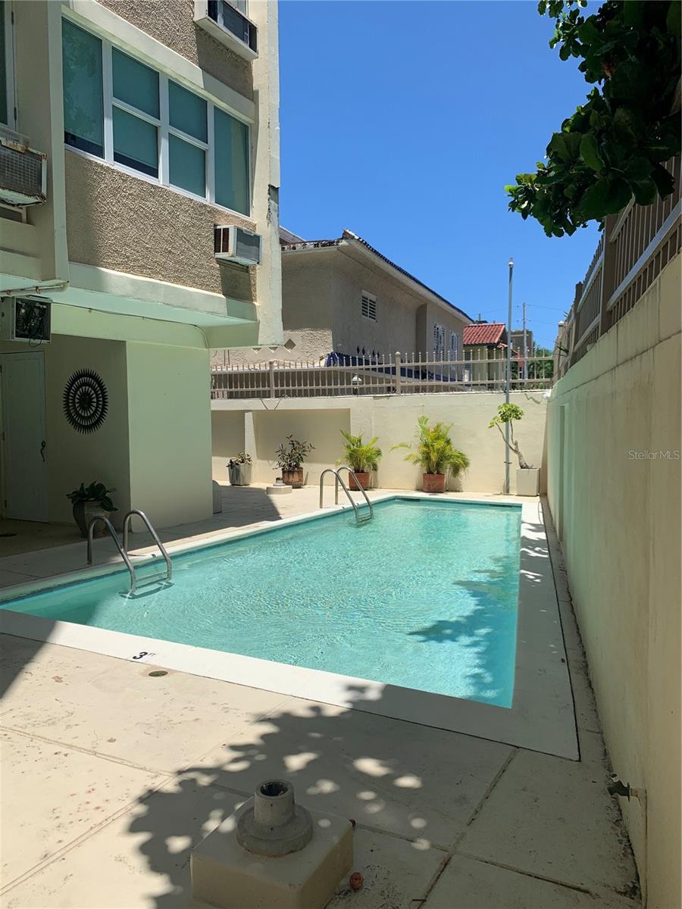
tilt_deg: -1.6
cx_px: 341
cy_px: 454
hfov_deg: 53.1
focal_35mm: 26
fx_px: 683
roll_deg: +1.3
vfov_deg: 67.3
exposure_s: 1/3185
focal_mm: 4.25
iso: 25
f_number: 1.8
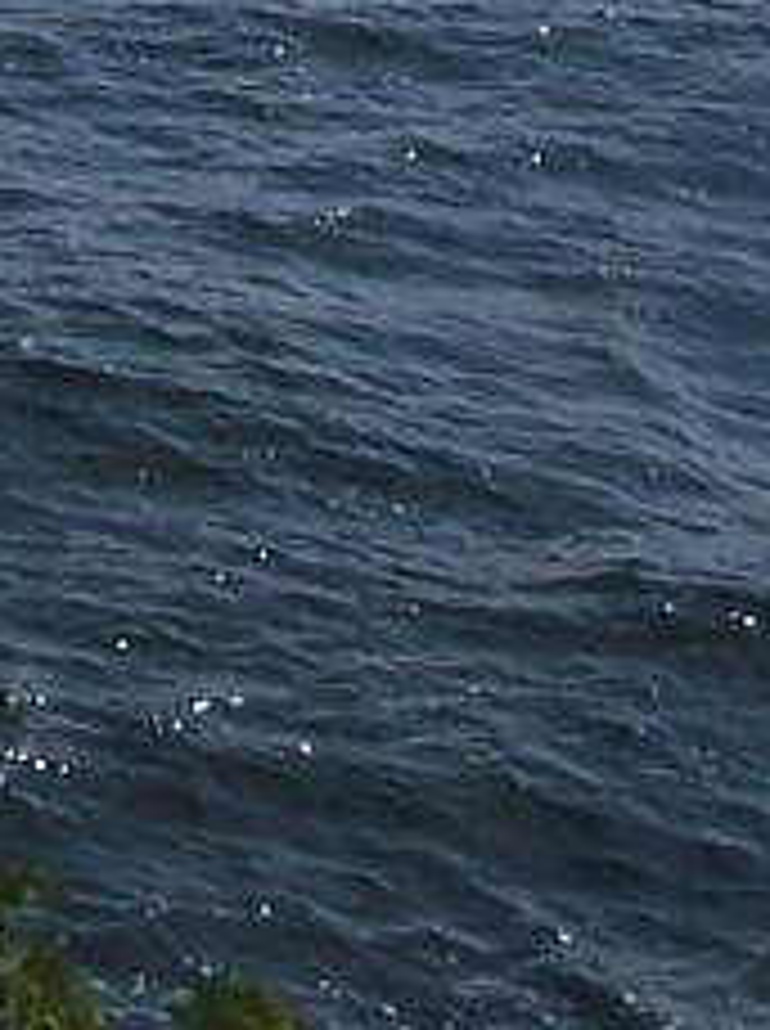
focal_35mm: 227
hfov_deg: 6.5
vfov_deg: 8.6
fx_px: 6751
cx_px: 315
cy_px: -430
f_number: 5.6
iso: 80
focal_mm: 6.3
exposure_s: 1/800
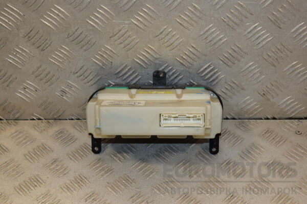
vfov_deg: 21.6
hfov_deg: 31.9
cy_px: 102
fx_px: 537
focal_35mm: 63
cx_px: 154
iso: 800
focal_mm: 42
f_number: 7.1
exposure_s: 1/200
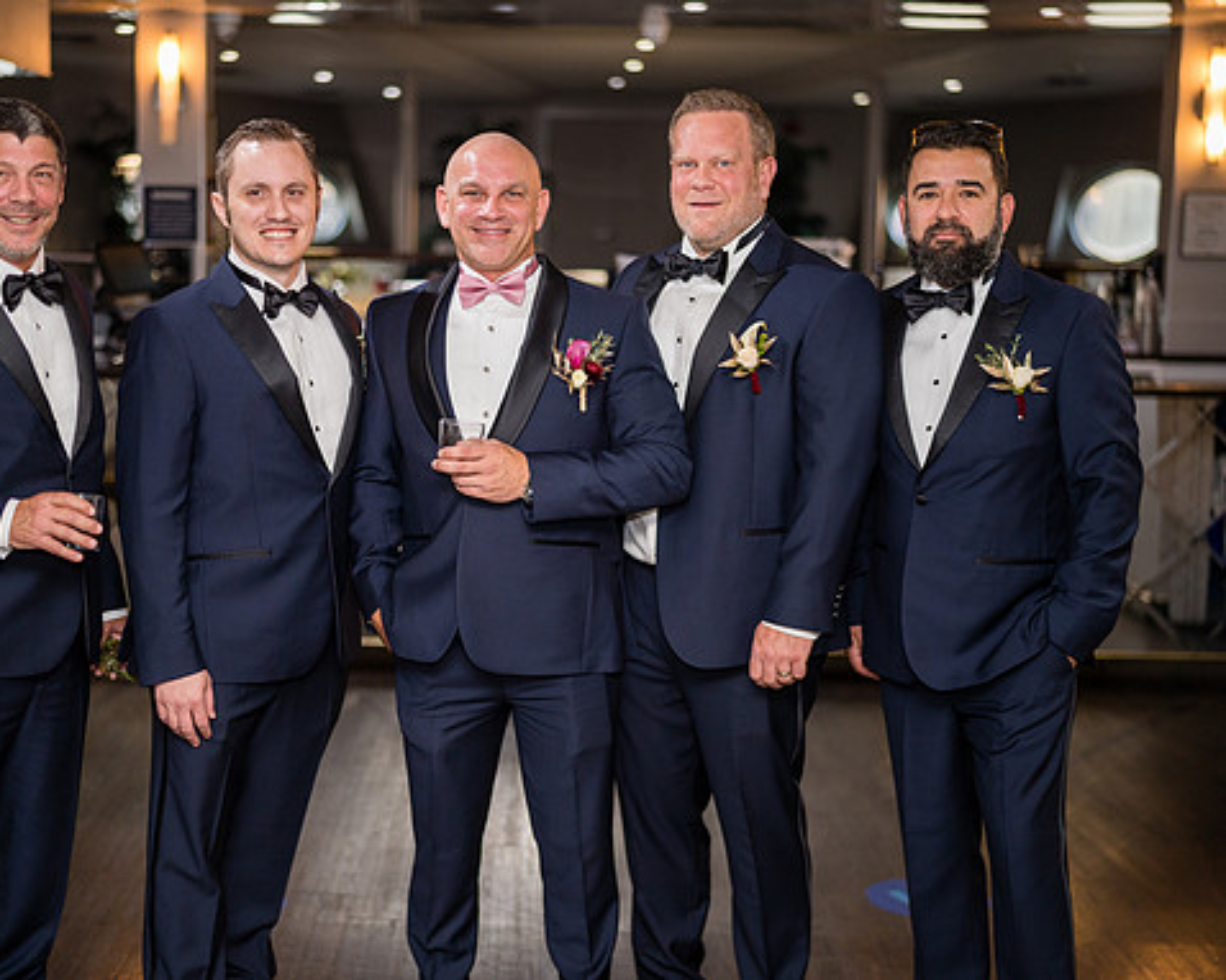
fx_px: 2067
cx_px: 485
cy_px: 486
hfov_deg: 32.9
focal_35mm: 57
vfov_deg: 26.7
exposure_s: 1/250
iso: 500
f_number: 1.4
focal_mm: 50
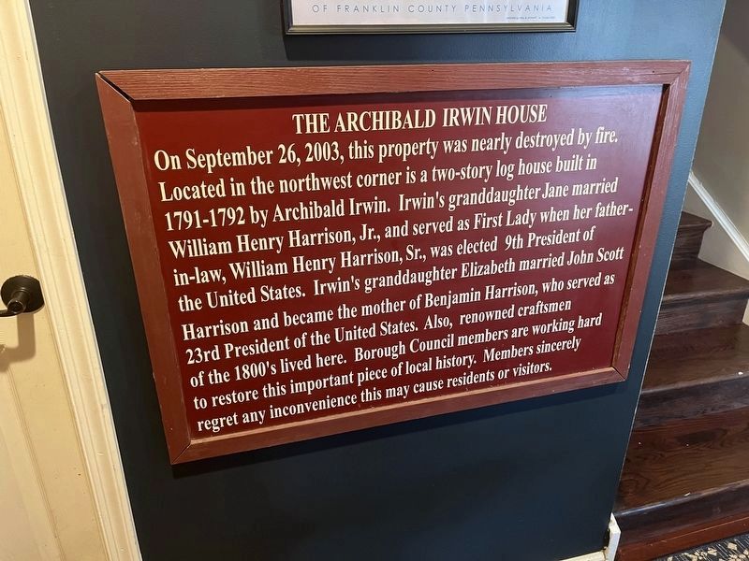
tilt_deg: -22.8
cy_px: 280
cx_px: 374
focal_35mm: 26
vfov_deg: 53.1
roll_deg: -0.2
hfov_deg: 67.3
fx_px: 563
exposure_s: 1/40
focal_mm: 5.1
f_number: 1.6
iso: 400
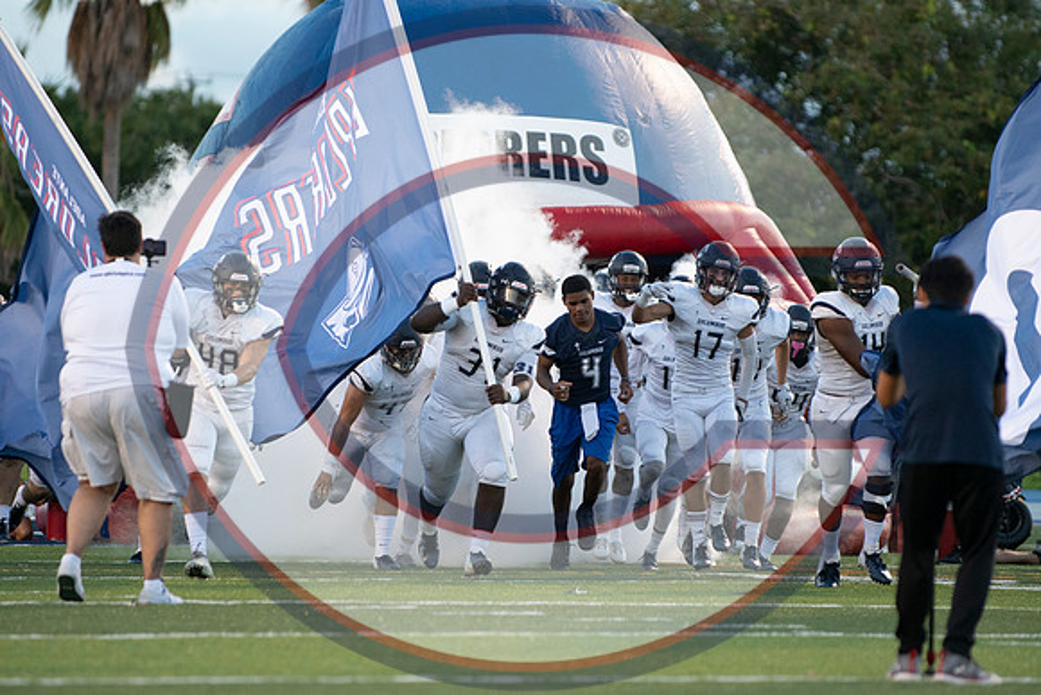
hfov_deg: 6.9
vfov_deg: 4.6
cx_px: 520
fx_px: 8677
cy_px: 348
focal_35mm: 300
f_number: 2.8
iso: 2000
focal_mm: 200
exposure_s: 1/1600
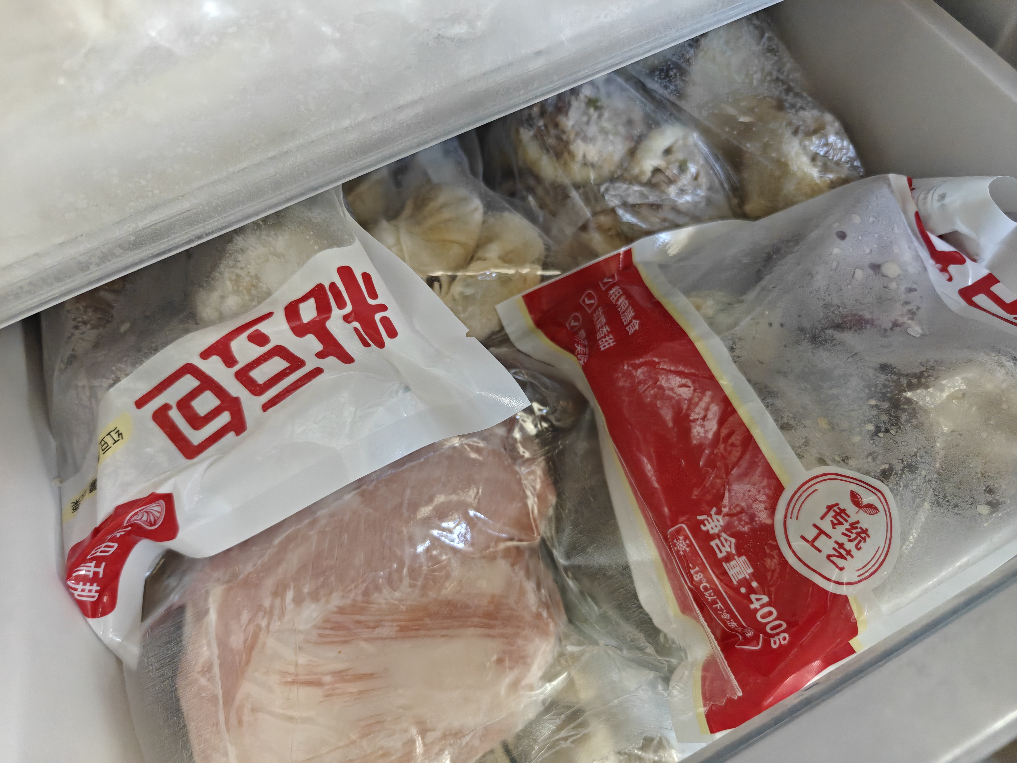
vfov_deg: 58.9
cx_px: 508
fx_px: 676
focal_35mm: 23
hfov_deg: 73.9
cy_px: 382
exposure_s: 1/224
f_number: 1.6
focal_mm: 6.06
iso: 3200
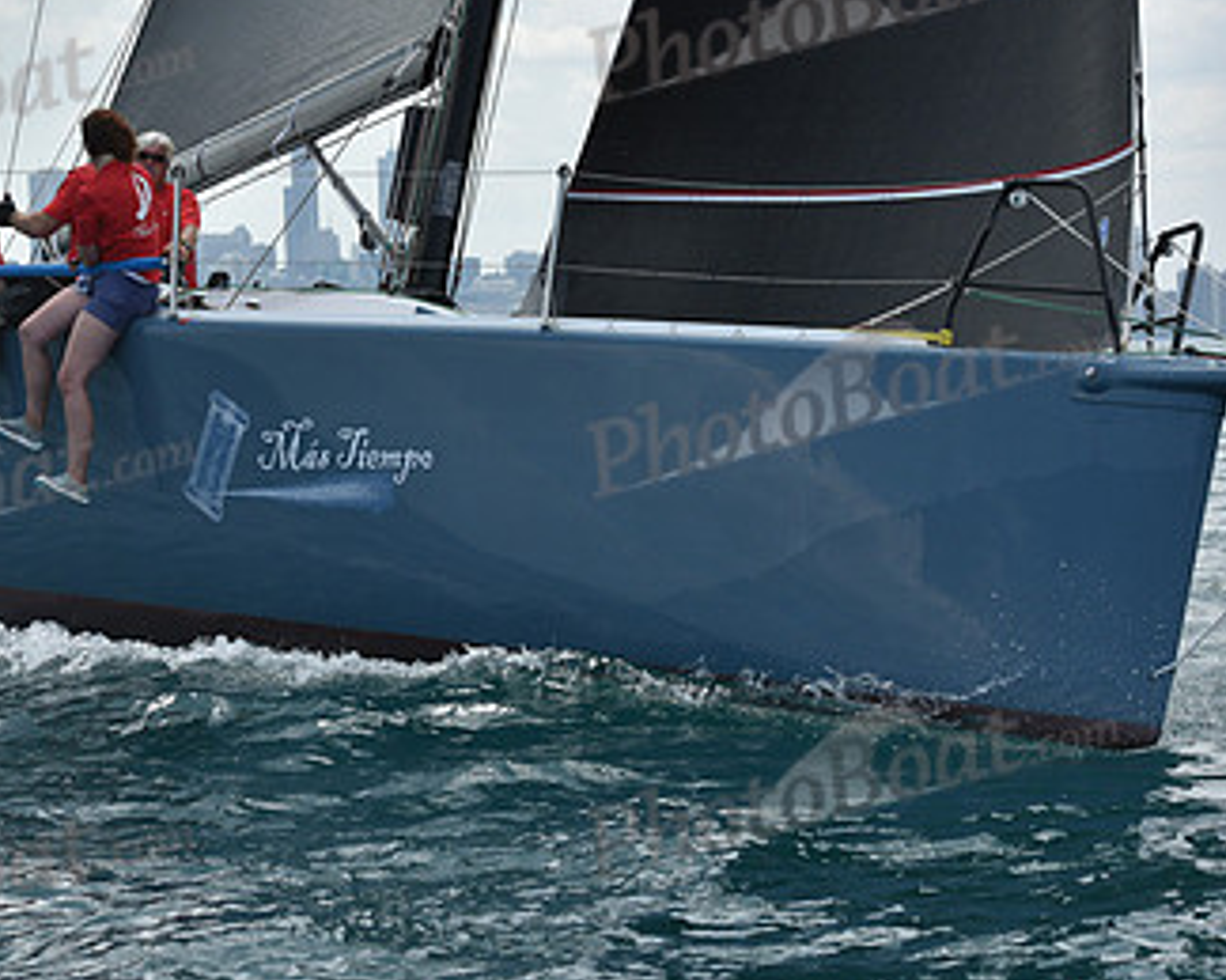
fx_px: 4571
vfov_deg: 12.2
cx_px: 394
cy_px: 255
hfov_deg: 15.2
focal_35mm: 126
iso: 250
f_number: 7.1
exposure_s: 1/1250
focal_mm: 75
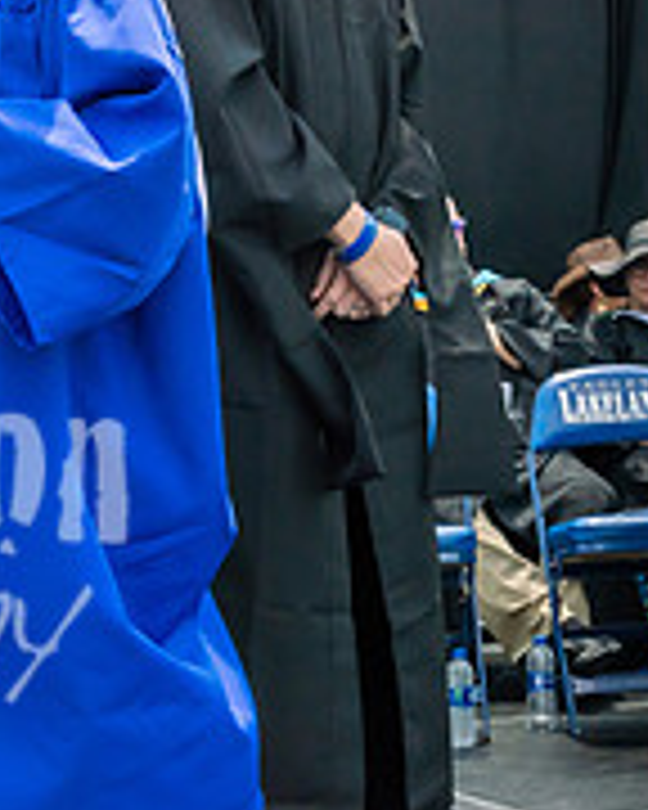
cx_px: 194
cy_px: 315
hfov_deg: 17.0
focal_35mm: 90
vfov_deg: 21.2
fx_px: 2158
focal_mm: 17
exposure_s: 1/800
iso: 200
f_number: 7.1
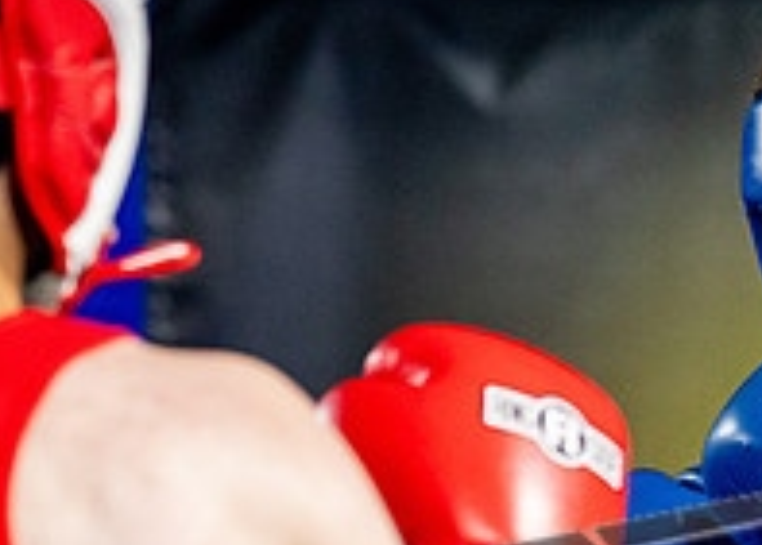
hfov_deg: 6.4
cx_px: 792
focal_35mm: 312
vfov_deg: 4.6
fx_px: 6757
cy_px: 726
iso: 4000
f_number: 2
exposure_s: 1/1000
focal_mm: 84
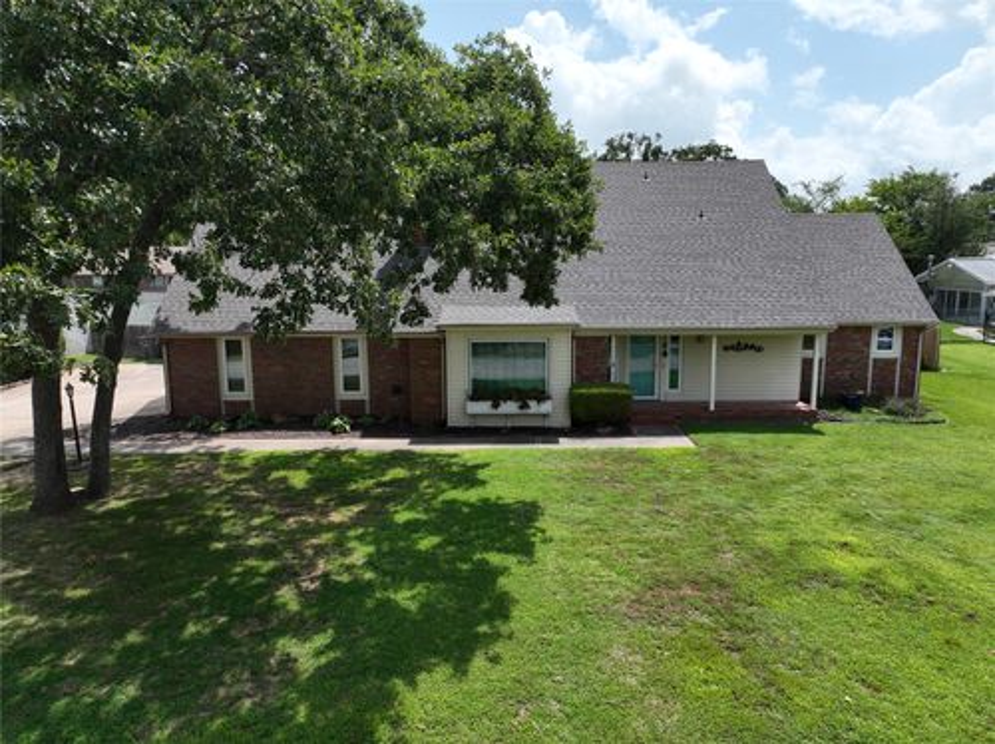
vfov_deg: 56.7
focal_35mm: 24
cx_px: 498
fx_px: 689
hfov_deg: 71.6
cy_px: 372
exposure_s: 1/2500
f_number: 2.8
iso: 200
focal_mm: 12.29
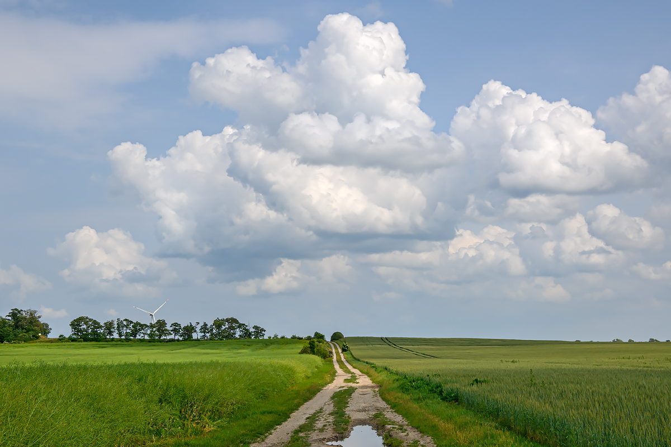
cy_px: 224
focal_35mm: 46
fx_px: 853
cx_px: 336
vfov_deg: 29.4
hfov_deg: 43.0
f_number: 8
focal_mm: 30.5
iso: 200
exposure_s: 1/1600
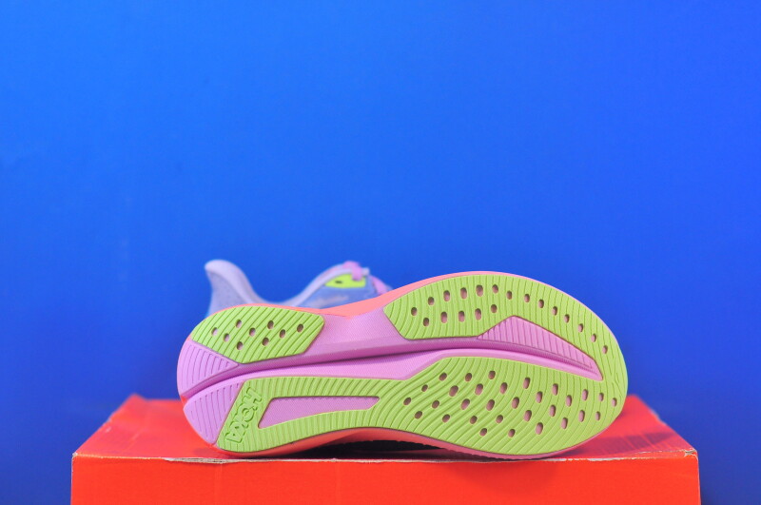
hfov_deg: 27.0
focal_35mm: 75
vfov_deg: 18.1
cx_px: 380
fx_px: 1583
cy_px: 252
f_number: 2.5
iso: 250
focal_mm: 50
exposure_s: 1/320
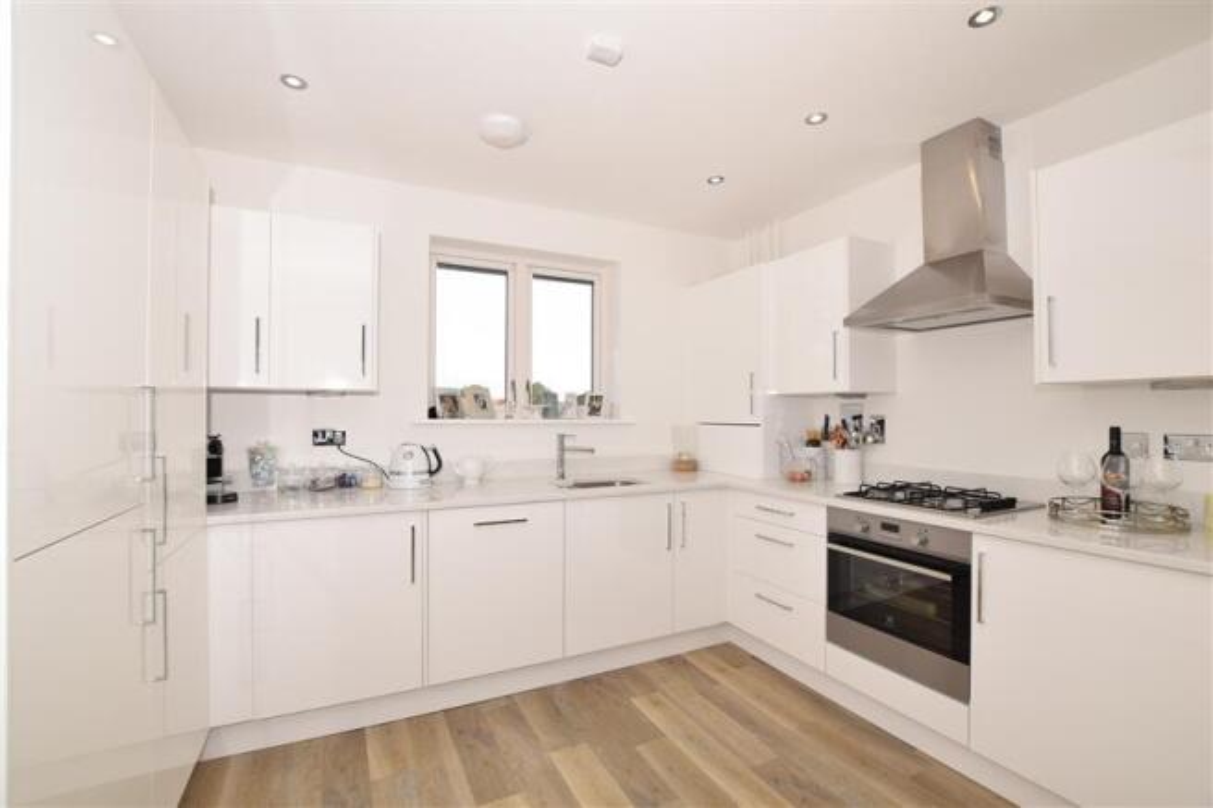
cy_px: 404
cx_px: 606
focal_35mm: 15
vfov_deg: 77.3
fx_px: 505
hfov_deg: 100.4
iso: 200
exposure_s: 1/200
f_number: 7.1
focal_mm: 10
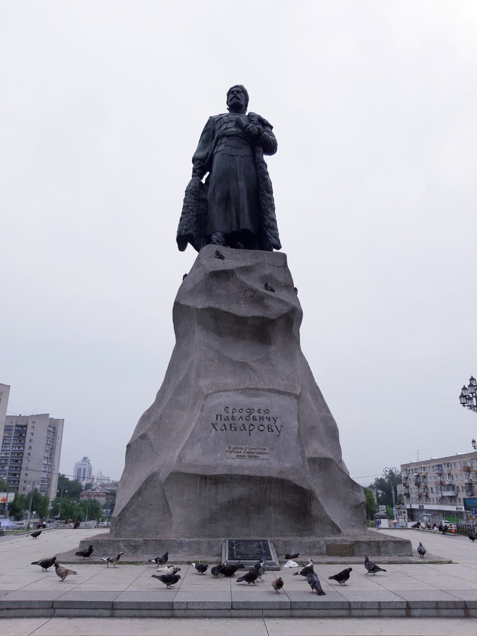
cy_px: 318
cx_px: 238
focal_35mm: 27
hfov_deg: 51.4
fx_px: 496
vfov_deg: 65.3
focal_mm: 3.93
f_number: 1.7
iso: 40
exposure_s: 1/1362
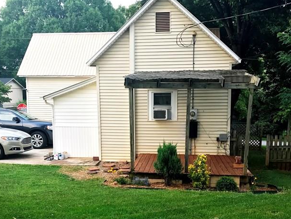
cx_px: 138
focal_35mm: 47
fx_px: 395
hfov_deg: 40.4
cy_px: 166
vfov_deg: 30.4
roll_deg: +0.9
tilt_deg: -10.1
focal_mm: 3.99
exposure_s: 1/212
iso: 20
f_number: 1.8
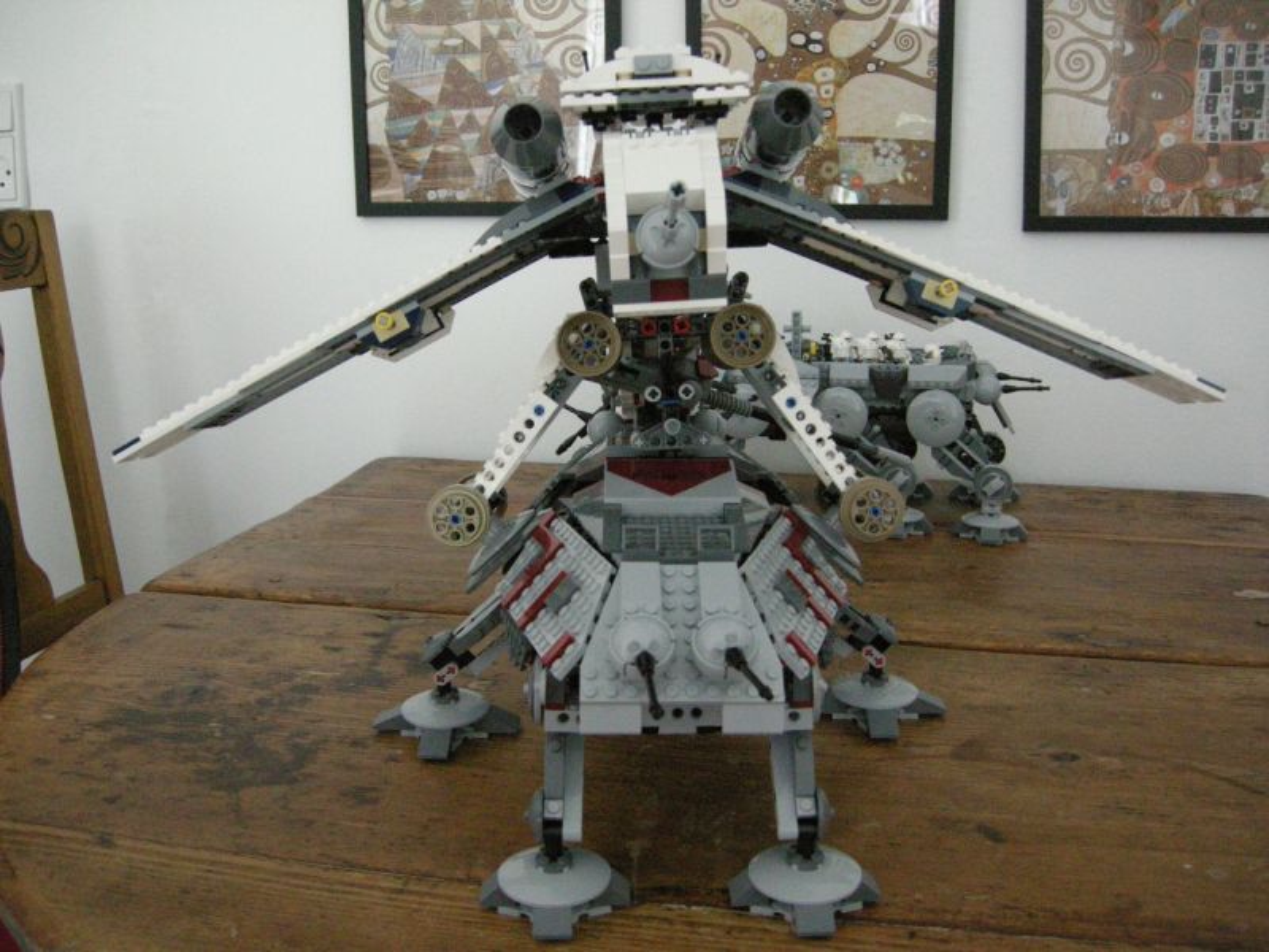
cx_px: 634
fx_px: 1320
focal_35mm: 36
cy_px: 476
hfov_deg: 51.4
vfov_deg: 39.7
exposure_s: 1/30
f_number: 2.7
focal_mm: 7.5
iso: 741
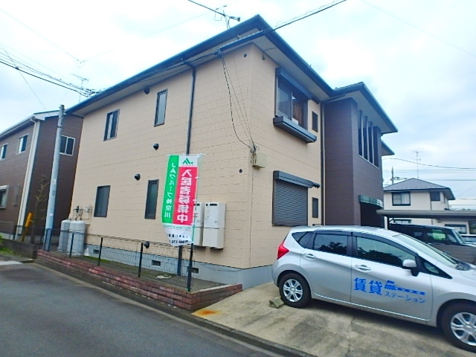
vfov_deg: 63.4
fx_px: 289
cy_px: 178
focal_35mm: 21
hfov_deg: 79.0
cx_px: 238
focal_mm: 3.7
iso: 125
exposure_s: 1/320
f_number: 3.5
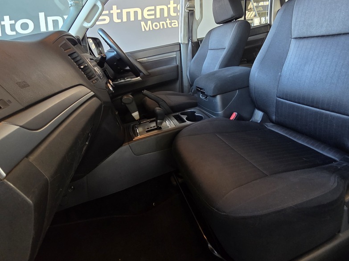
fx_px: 171
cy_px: 92
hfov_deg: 91.0
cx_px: 178
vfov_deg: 73.0
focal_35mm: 17
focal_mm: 2.2
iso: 400
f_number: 2.2
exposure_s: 1/50
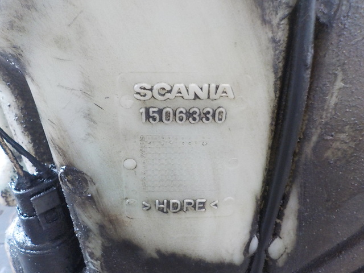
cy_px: 136
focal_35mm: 30
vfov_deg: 46.8
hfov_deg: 60.0
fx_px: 315
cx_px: 182
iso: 400
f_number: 3.3
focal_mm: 4.1
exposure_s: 1/13
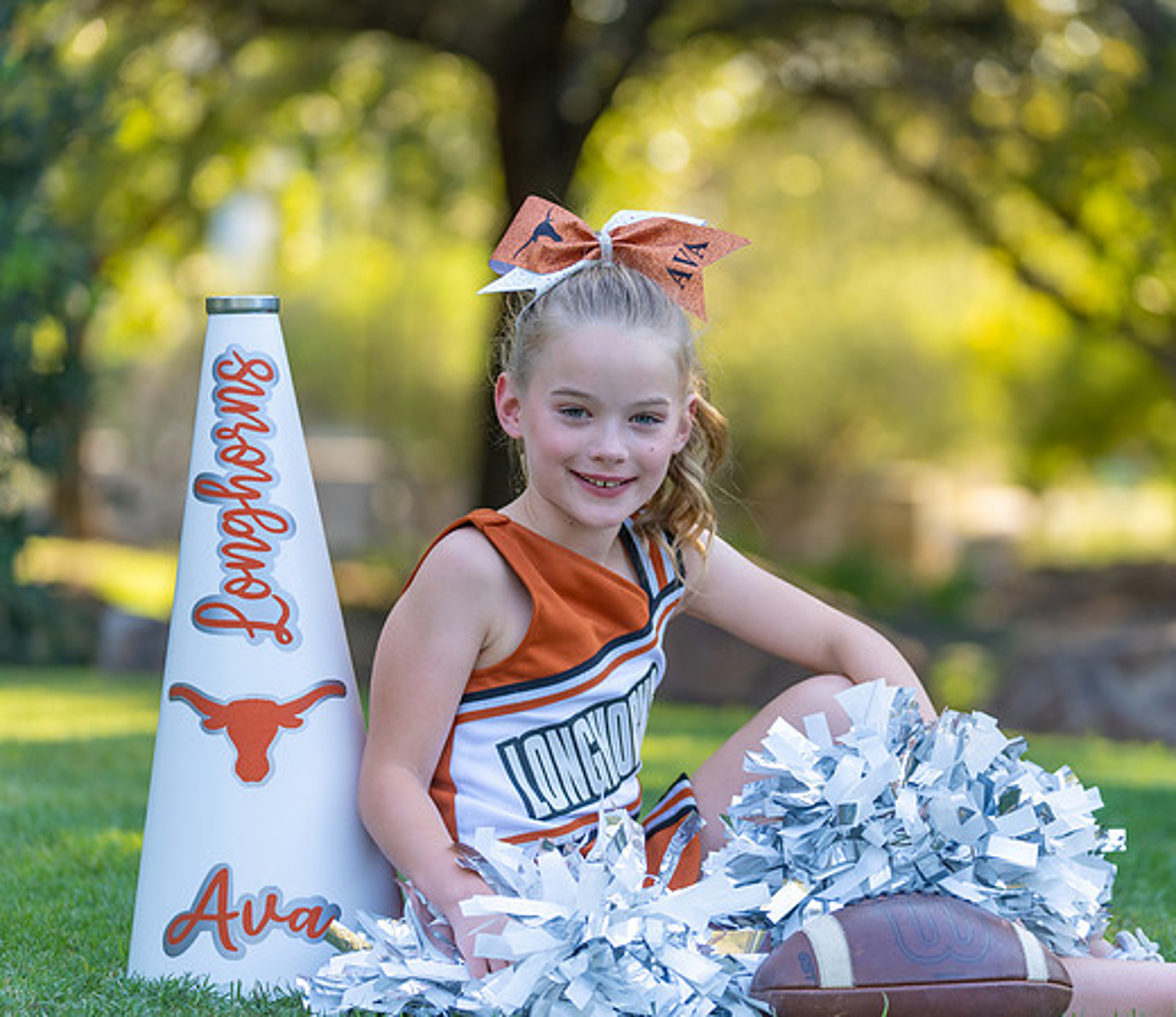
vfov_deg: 11.8
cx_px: 648
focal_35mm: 137
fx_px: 4913
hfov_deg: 13.6
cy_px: 505
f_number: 2.8
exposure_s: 1/320
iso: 200
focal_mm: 114
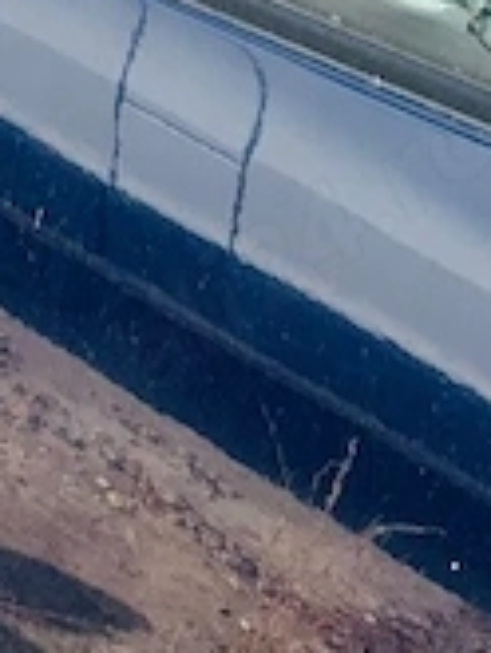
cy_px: -226
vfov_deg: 14.9
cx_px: -218
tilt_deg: -24.8
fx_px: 2380
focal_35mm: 126
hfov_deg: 11.4
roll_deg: -2.0
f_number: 1.8
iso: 25
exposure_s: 1/842
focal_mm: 4.25
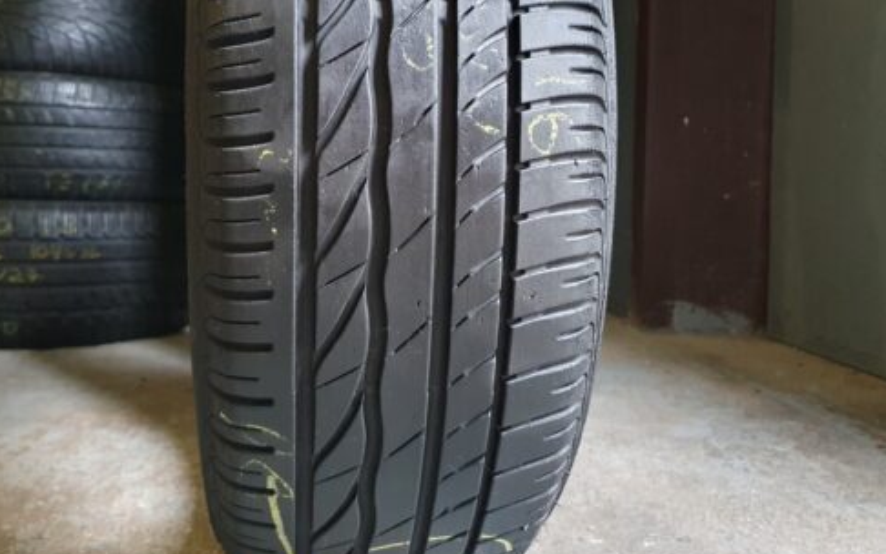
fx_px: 821
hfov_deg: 56.3
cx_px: 361
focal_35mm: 34
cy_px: 173
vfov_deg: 36.8
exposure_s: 1/50
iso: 640
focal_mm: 4.32
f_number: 1.5
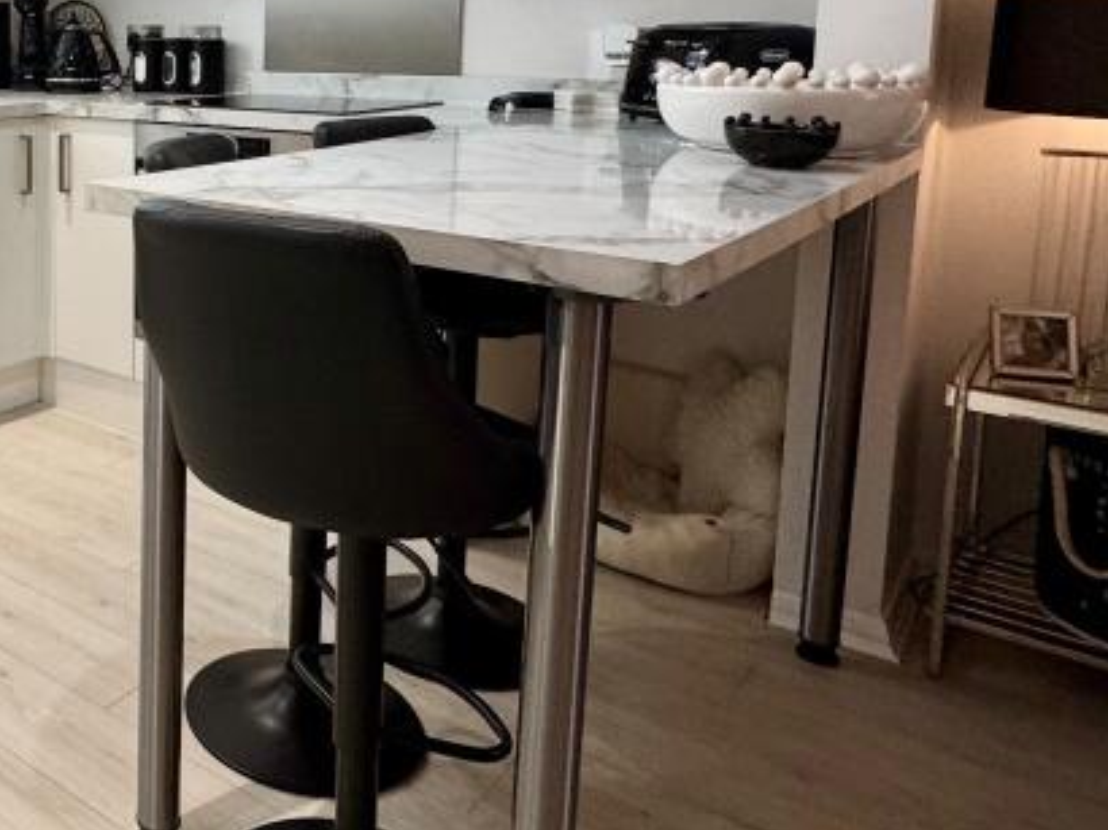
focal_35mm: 35
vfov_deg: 38.8
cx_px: -8
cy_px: 143
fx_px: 1120
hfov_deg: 44.5
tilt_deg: -6.1
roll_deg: +0.8
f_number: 2.2
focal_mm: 2.22
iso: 160
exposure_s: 1/100
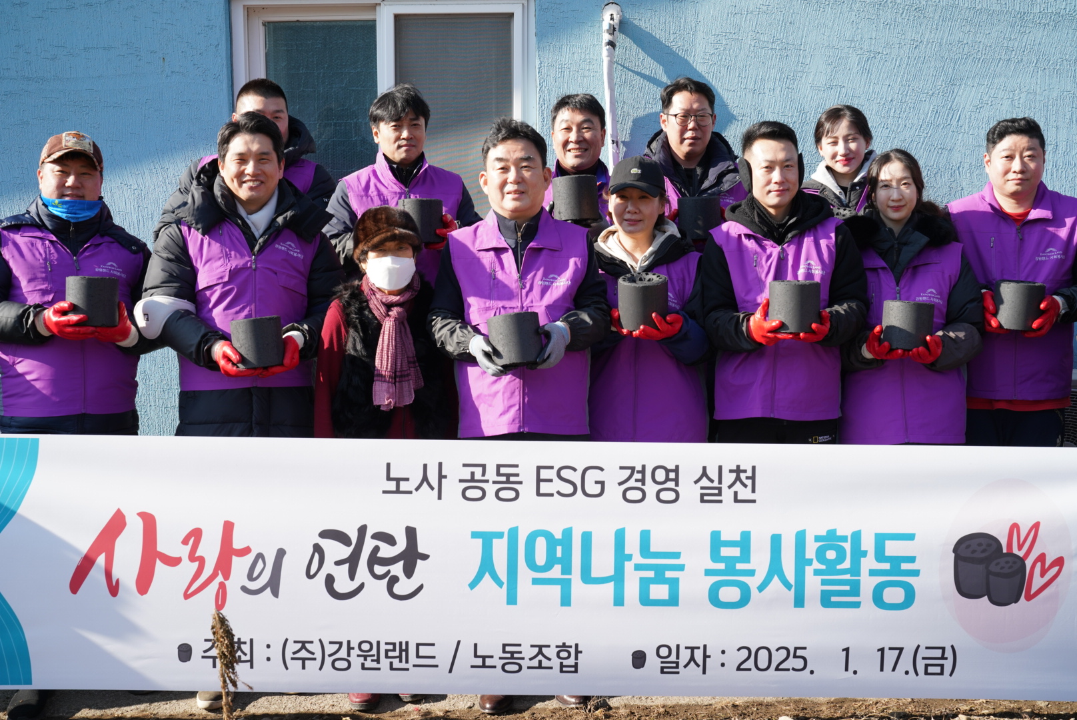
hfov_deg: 39.6
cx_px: 538
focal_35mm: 50
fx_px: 1497
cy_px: 360
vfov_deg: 27.0
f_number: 5
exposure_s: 1/500
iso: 250
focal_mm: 50
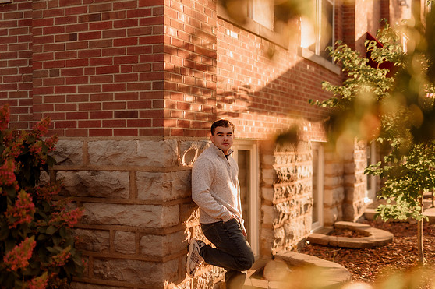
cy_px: 150
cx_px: 216
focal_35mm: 52
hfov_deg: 38.2
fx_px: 628
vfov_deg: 25.9
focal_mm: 50
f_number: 1.4
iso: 250
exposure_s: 1/1600
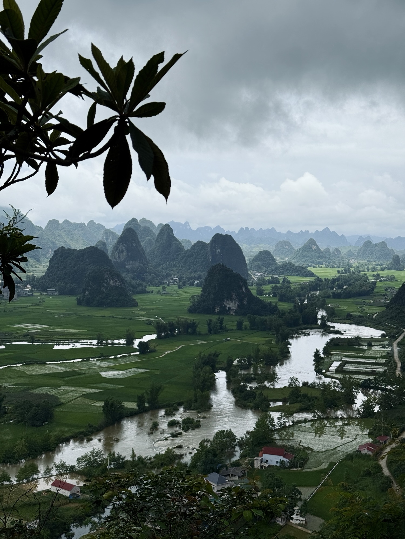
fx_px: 749
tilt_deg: -2.8
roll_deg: -0.6
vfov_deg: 39.7
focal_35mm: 48
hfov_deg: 30.3
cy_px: 270
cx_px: 202
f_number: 1.78
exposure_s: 1/3226
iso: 64
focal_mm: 6.76
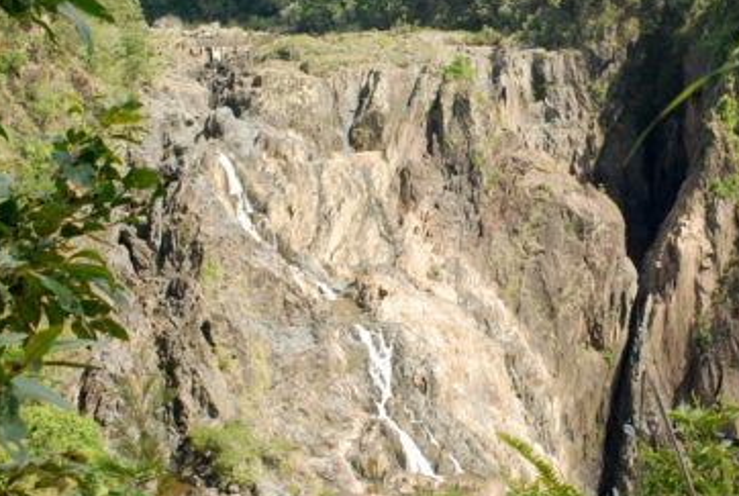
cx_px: 488
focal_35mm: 58
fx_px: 1193
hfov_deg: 34.1
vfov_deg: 23.5
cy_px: 238
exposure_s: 1/500
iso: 800
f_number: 11
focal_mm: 28
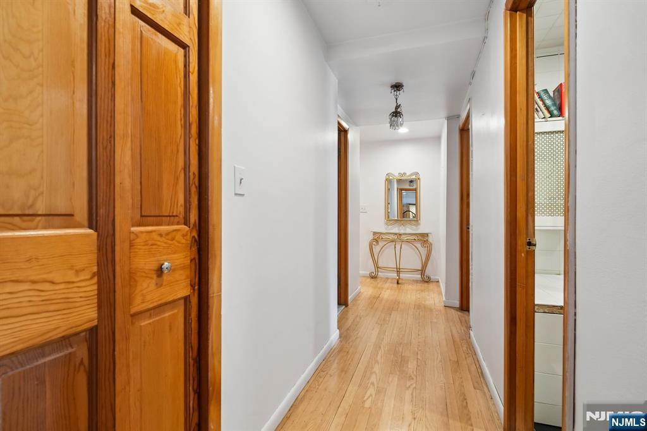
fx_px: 287
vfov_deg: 73.7
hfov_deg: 96.8
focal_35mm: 16
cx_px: 324
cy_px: 216
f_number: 8
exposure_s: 1/5
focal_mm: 16
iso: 400
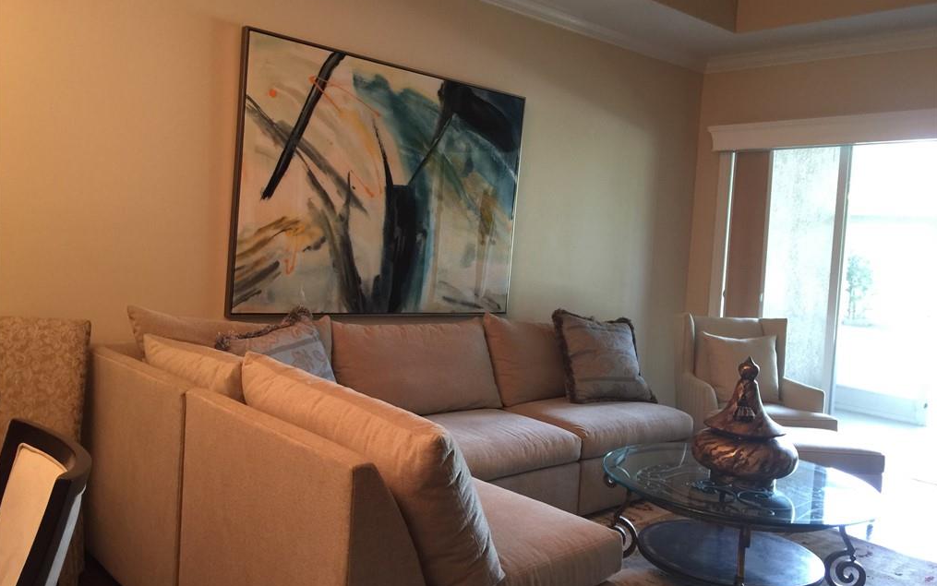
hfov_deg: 61.2
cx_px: 467
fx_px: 792
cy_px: 281
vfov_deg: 40.6
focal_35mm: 31
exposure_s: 1/15
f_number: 2.2
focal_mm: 4.15
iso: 64
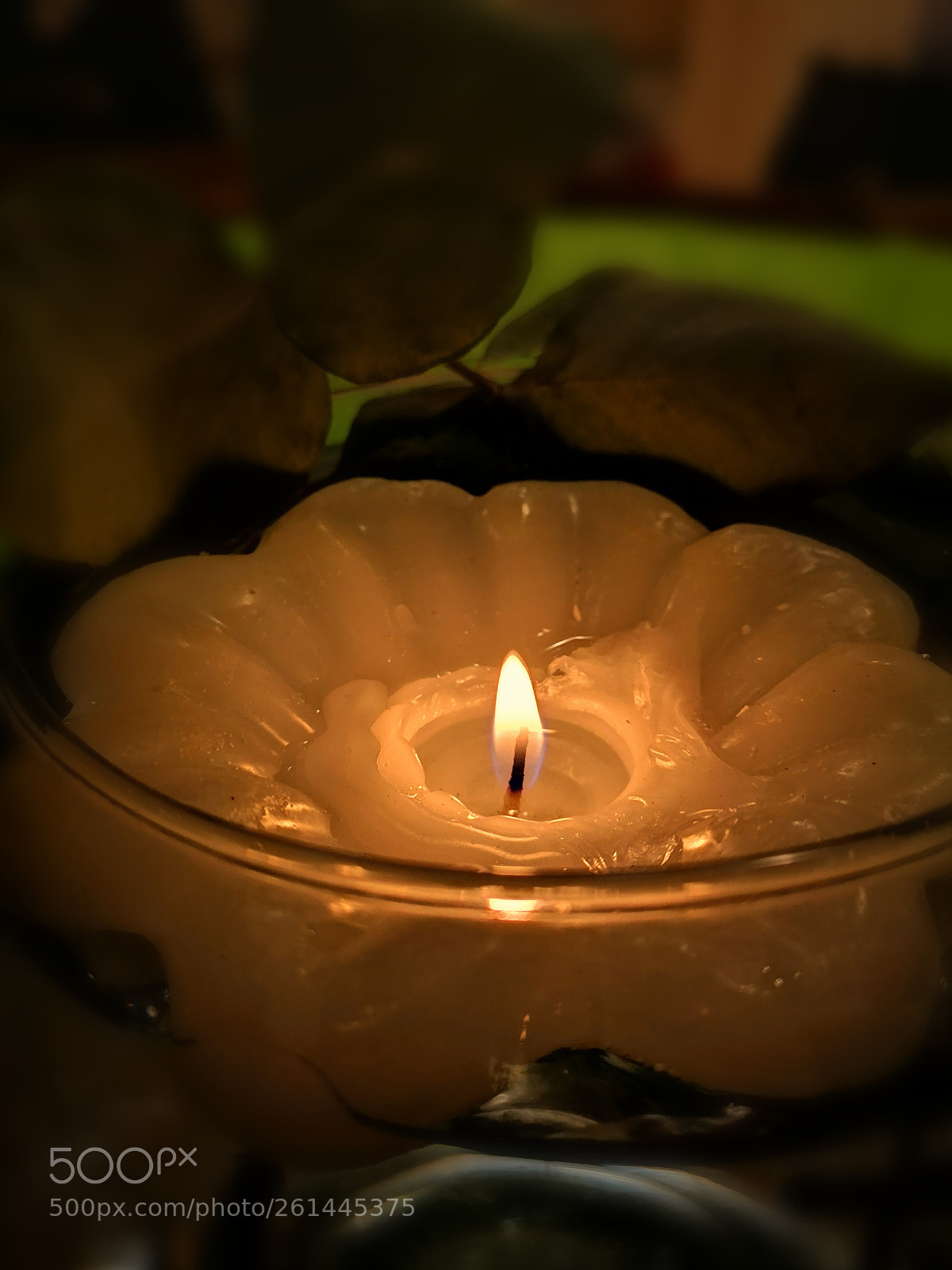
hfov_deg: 51.4
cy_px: 635
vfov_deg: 65.3
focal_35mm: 27
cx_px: 476
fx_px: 990
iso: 100
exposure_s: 1/5
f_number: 1.8
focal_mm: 3.95
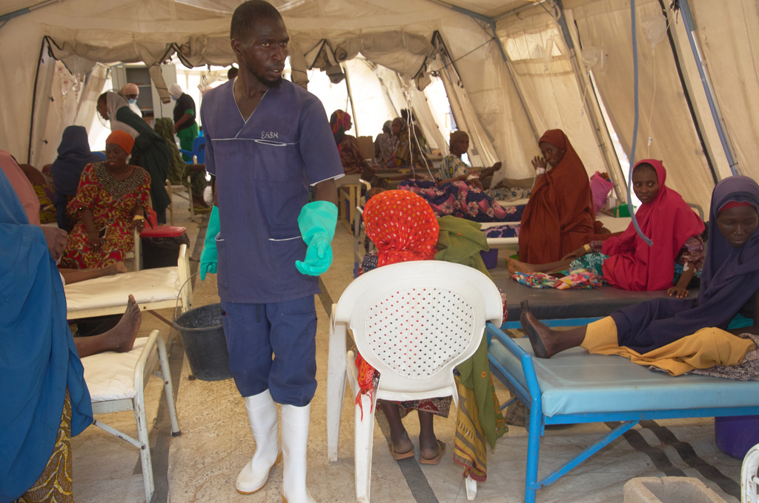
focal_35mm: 60
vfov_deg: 22.5
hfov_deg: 33.5
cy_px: 252
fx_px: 1262
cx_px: 380
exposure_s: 1/125
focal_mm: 40
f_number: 5.6
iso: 1600
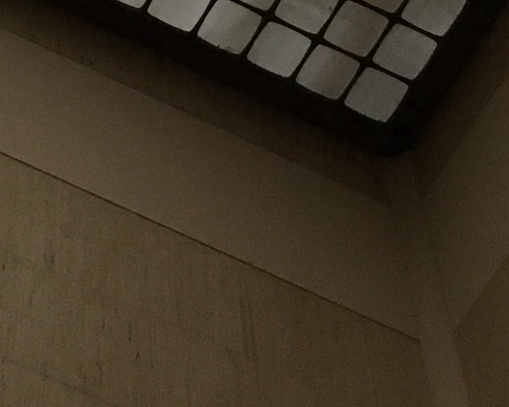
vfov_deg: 10.6
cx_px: 151
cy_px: -301
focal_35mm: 138
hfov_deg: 13.9
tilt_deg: +71.8
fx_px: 2079
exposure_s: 1/30
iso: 200
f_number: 2.2
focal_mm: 4.15
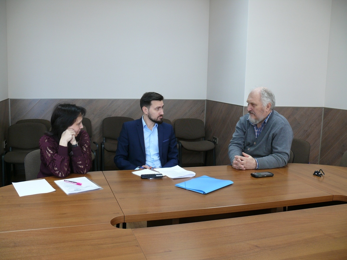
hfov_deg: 52.6
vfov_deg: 40.7
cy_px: 130
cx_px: 174
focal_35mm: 35
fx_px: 351
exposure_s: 1/30
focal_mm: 7.4
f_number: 2.8
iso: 125
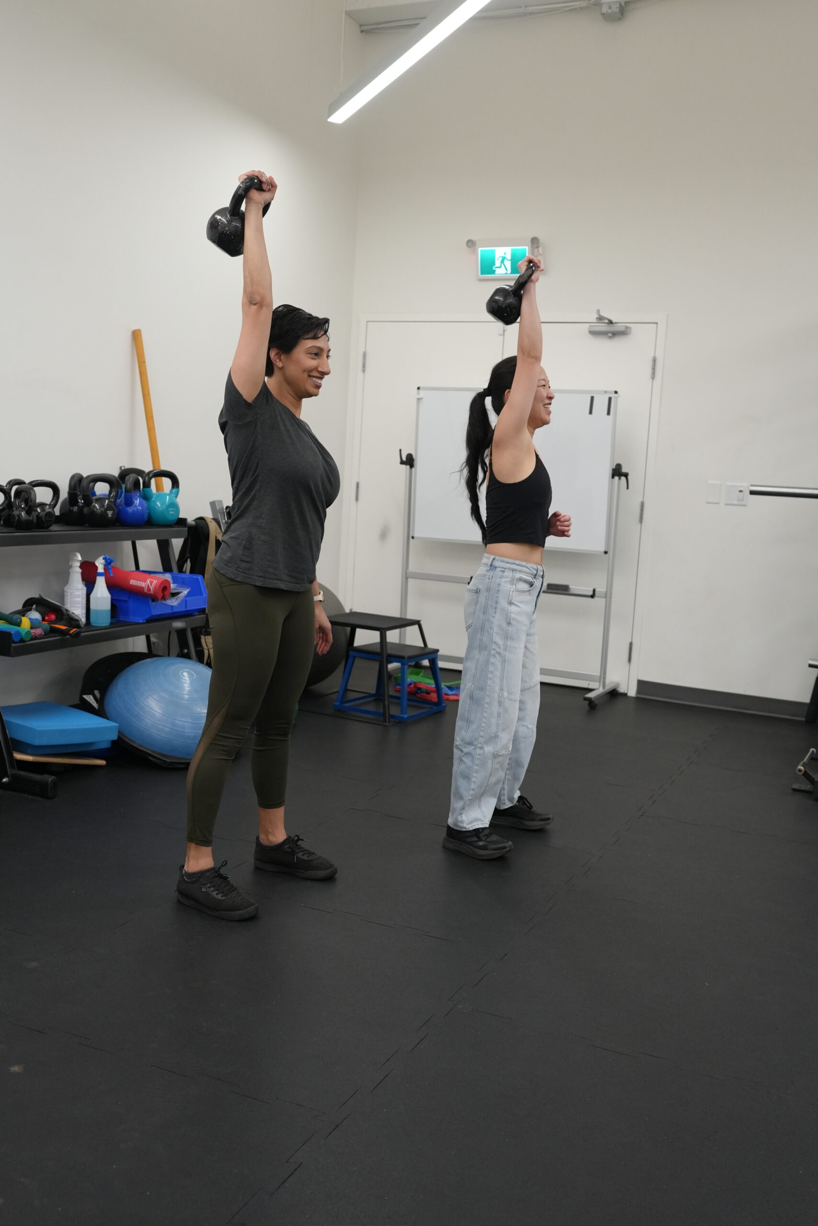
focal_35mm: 35
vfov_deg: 54.4
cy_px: 613
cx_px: 409
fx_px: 1193
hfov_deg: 37.9
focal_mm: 35
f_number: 4
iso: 2000
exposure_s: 1/160
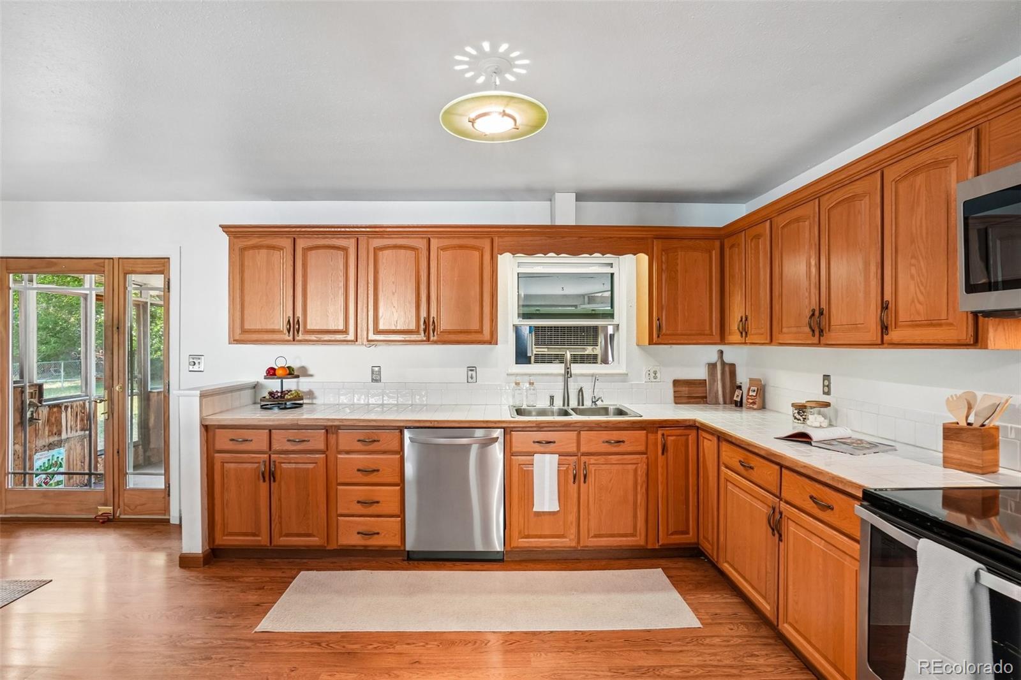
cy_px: 340
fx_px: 468
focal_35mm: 16
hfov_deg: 95.0
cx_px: 510
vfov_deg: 72.0
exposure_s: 1/5
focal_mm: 11
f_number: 8
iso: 400
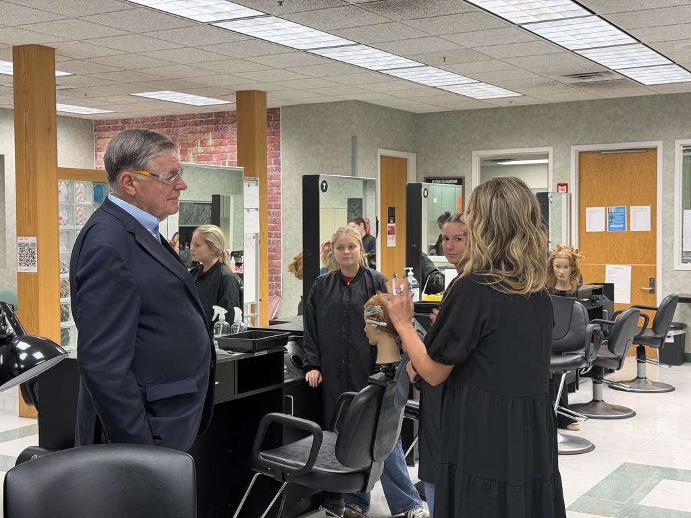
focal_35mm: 48
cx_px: 346
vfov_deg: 30.3
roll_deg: +0.1
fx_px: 958
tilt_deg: -2.9
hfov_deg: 39.7
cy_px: 259
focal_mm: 6.76
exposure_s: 1/60
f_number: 1.78
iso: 80
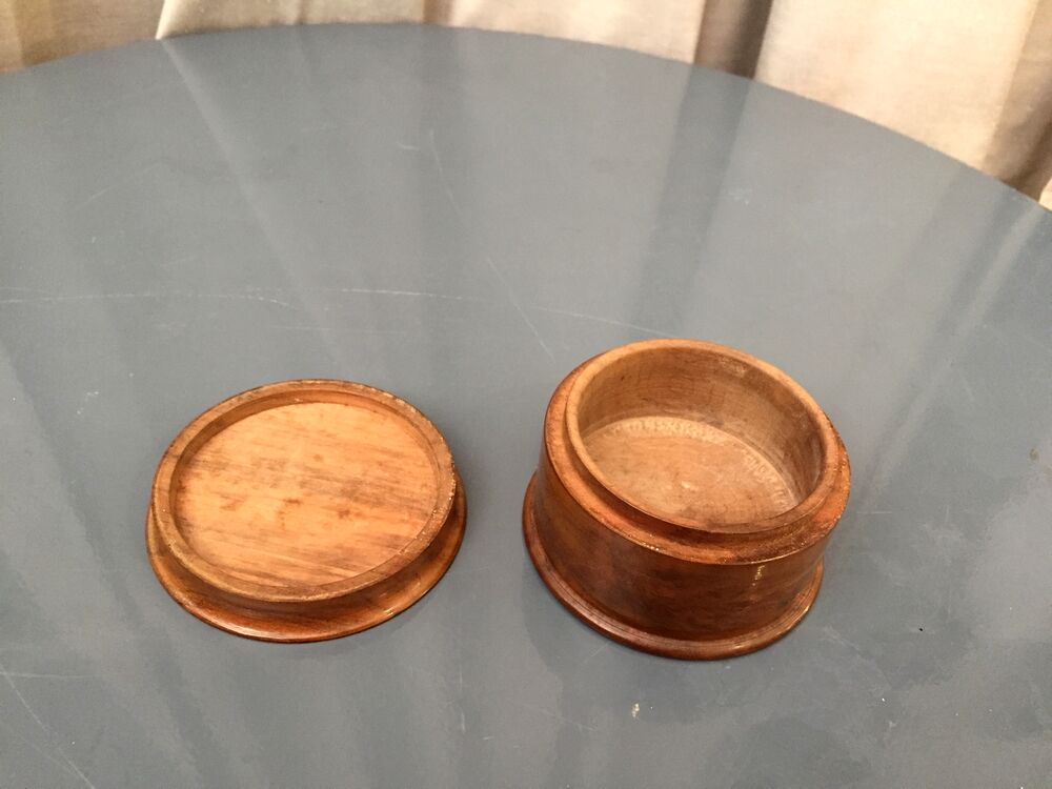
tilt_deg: -41.5
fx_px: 881
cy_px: 394
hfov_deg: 61.7
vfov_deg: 48.2
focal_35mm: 29
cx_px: 526
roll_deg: -6.2
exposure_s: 1/33
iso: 250
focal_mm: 4.15
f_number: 2.2
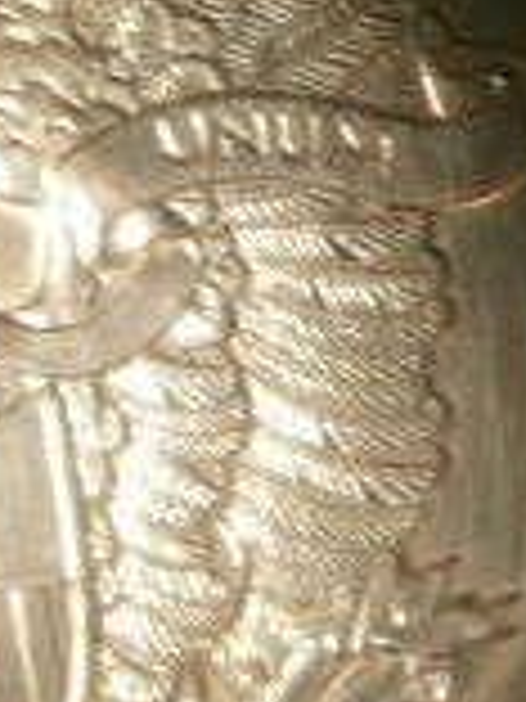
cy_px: 173
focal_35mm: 94
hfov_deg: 15.7
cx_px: 294
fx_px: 1904
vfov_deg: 20.7
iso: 200
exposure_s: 1/25
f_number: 3.9
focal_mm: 6.67
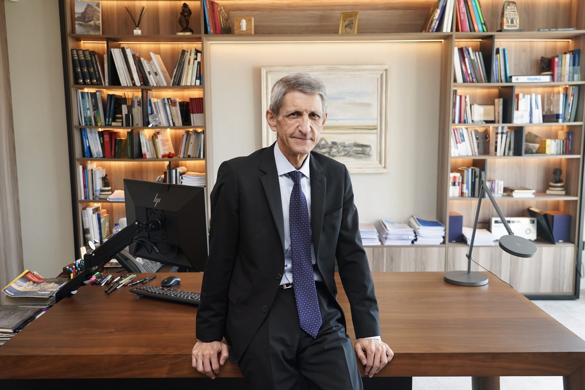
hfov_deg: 58.7
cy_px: 195
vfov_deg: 41.1
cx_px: 292
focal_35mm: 32
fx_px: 520
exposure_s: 1/250
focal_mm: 32
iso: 1600
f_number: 4.5
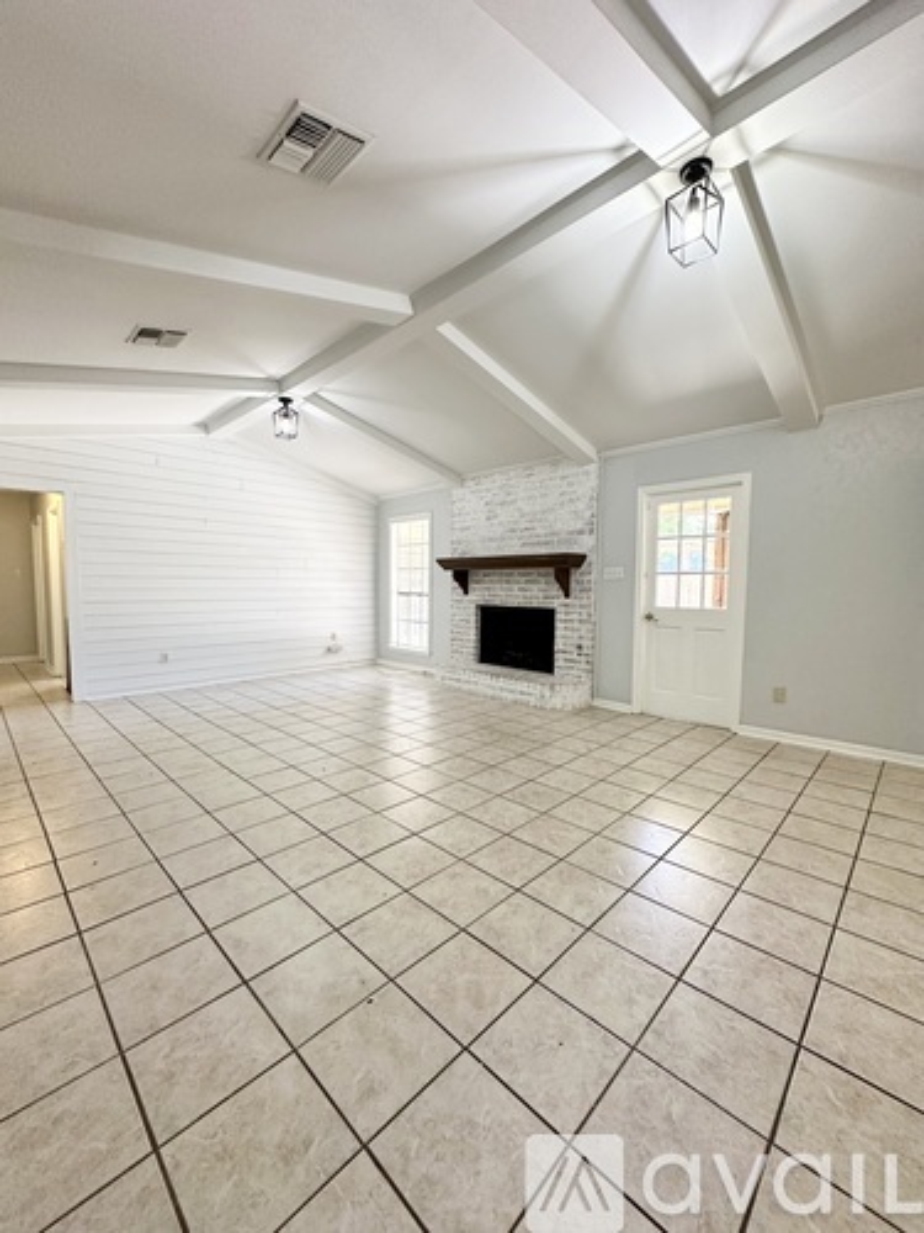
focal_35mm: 14
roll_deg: -0.4
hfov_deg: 85.7
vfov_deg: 102.1
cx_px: 462
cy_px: 616
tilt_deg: -2.9
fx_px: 498
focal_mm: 2.22
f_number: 2.2
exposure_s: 1/120
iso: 250
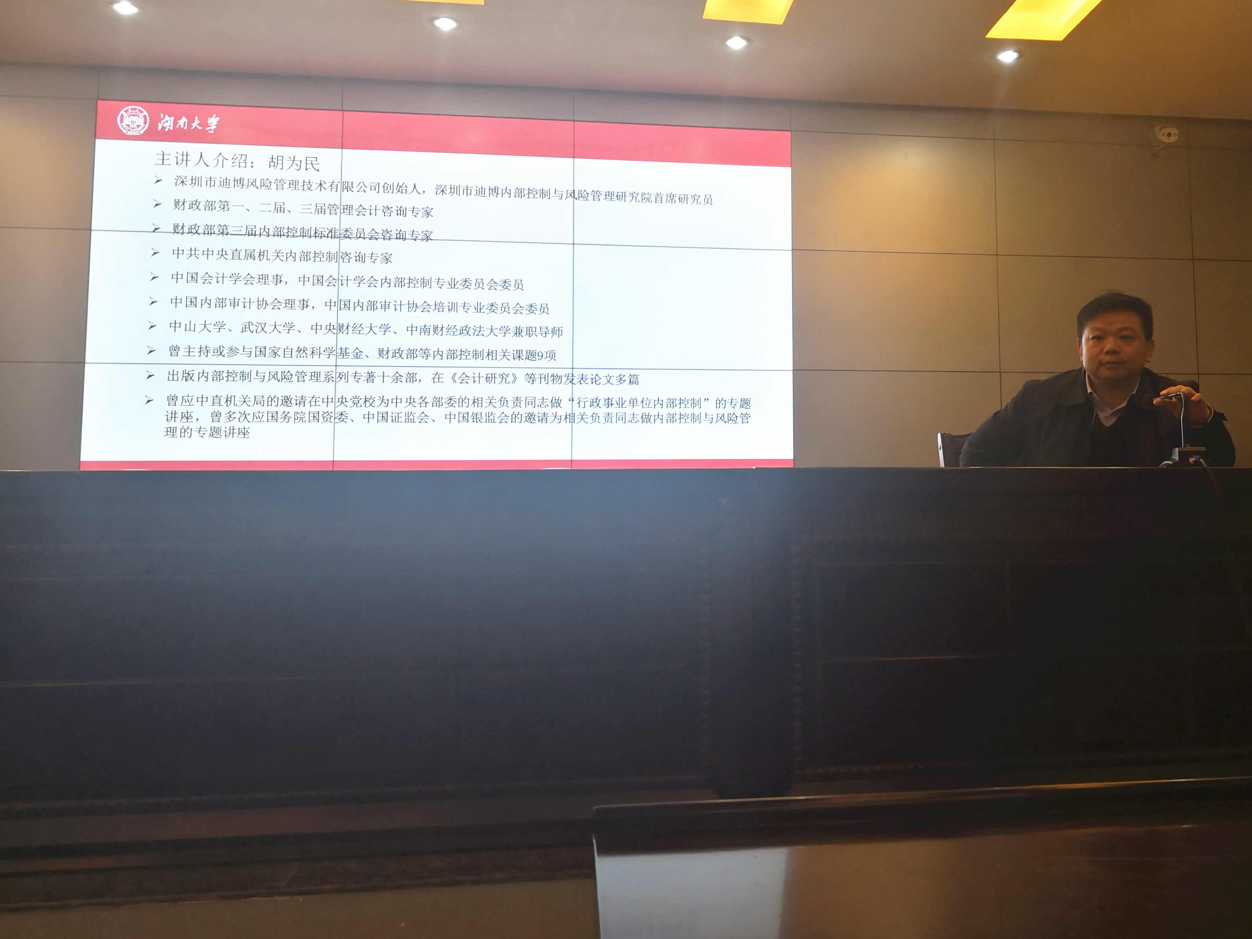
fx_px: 1230
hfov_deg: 53.4
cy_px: 370
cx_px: 780
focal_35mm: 34
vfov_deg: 41.6
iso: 50
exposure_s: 1/144
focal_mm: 3.95
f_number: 1.6
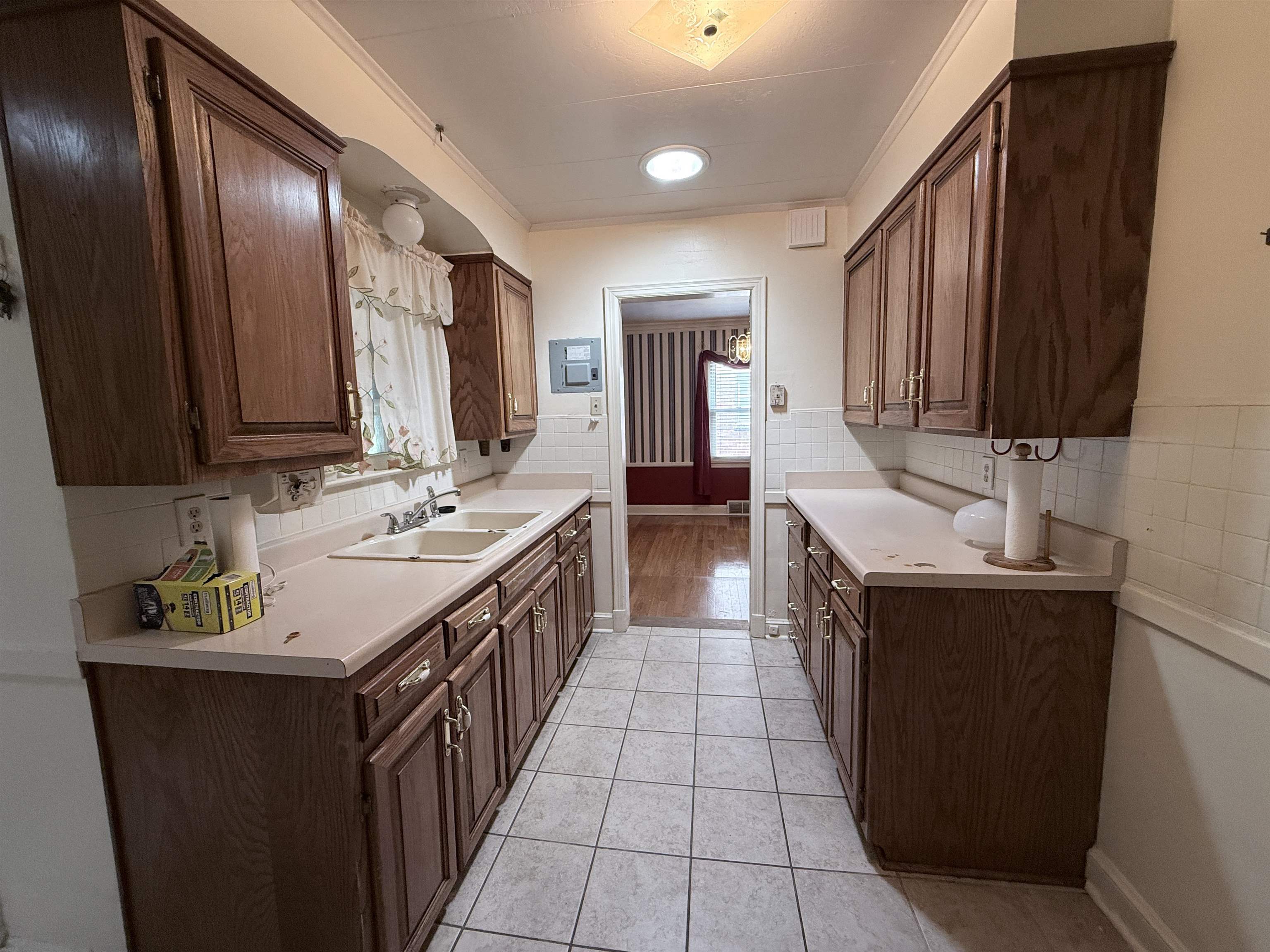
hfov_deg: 102.1
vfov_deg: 85.7
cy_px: 476
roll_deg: +1.6
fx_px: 514
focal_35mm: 14
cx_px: 635
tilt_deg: -6.8
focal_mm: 2.22
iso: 250
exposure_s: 1/120
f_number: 2.2
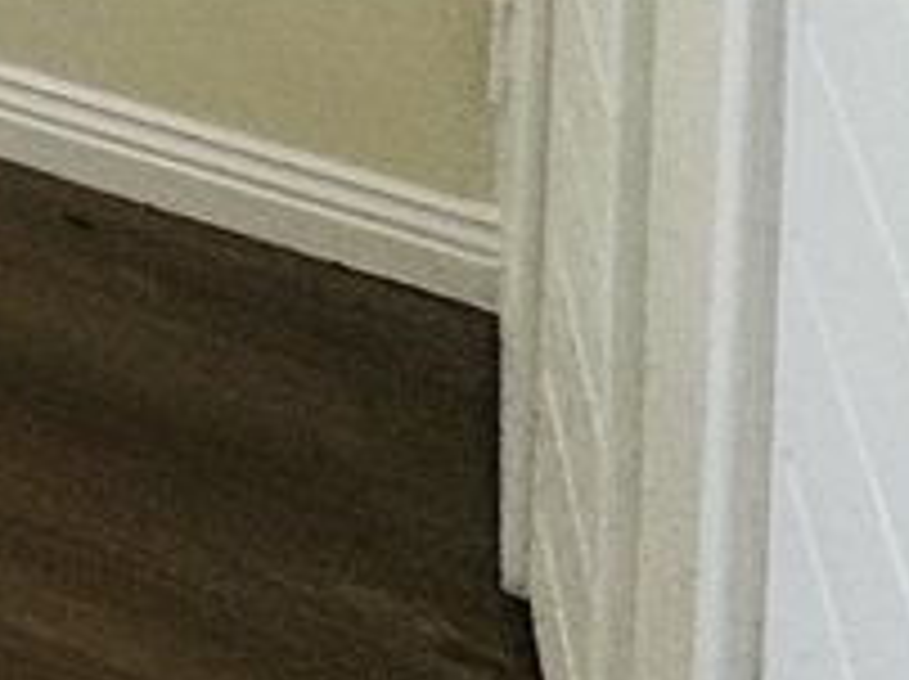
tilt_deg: -2.2
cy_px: -1349
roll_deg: +1.0
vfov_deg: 10.3
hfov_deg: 9.1
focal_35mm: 104
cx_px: -2426
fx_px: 2728
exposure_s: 1/123
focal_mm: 2.22
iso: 40
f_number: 2.2
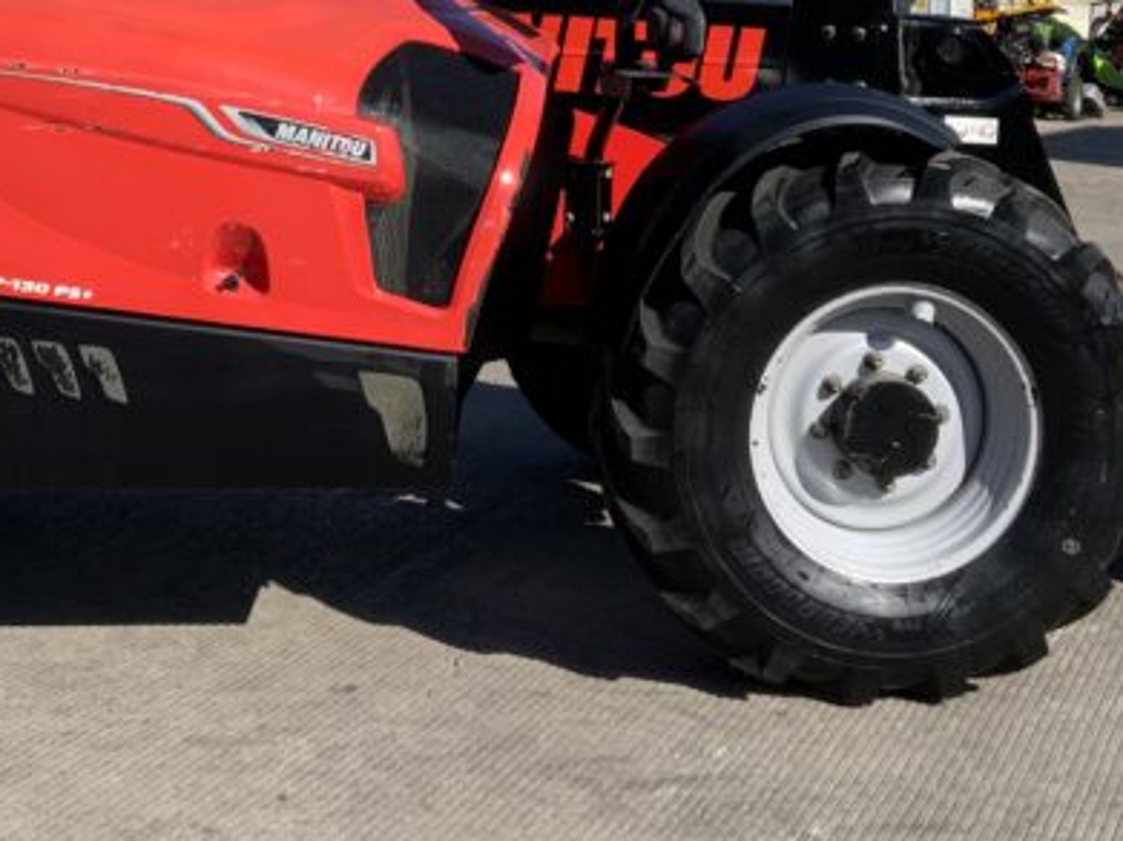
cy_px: 0
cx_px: 468
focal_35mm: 76
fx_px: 2465
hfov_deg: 25.6
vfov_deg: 18.9
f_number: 1.8
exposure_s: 1/1786
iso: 16
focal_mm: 3
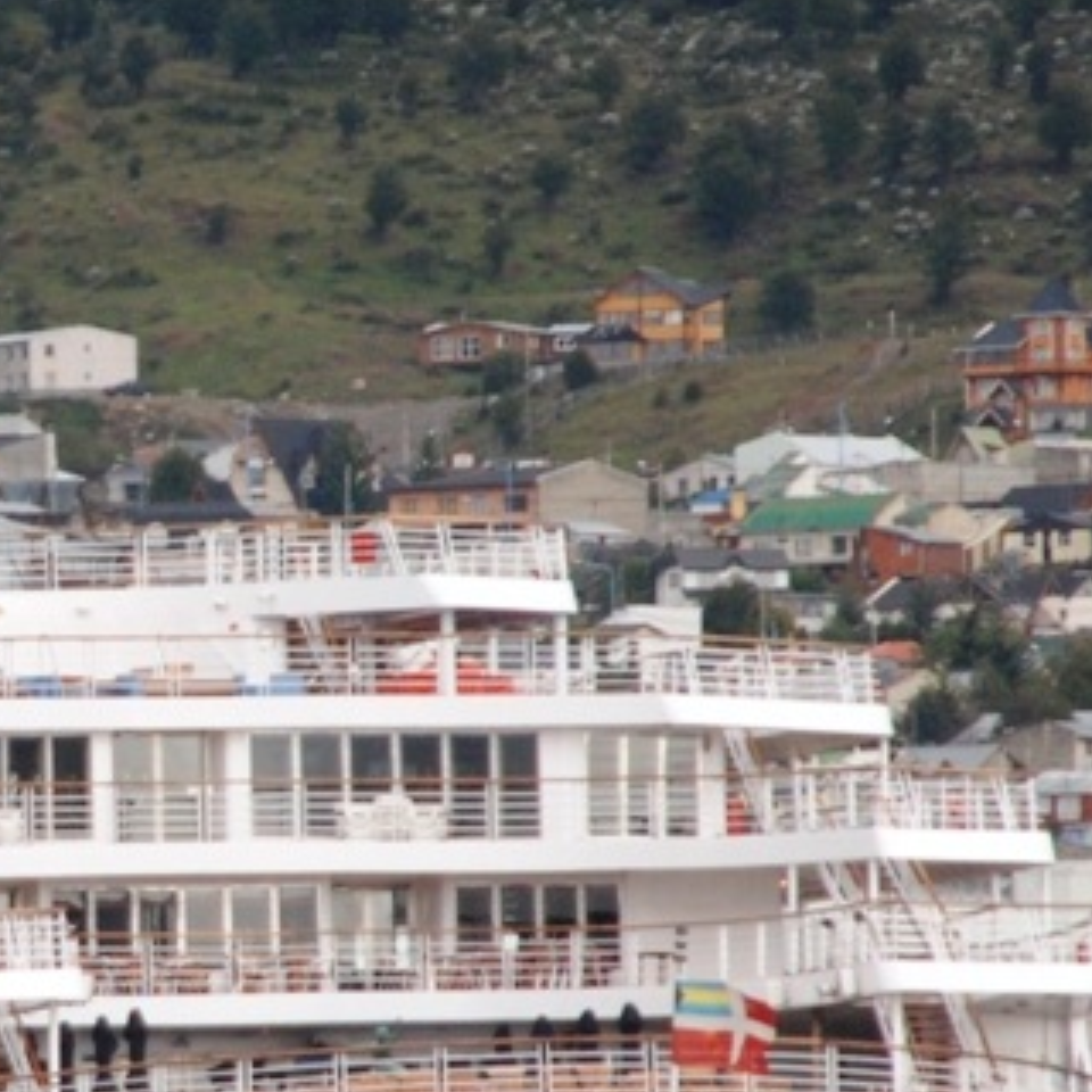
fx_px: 25287
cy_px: 693
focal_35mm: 709
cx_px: -56
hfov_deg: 2.5
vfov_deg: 2.5
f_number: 6
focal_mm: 155
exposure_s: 1/800
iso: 400
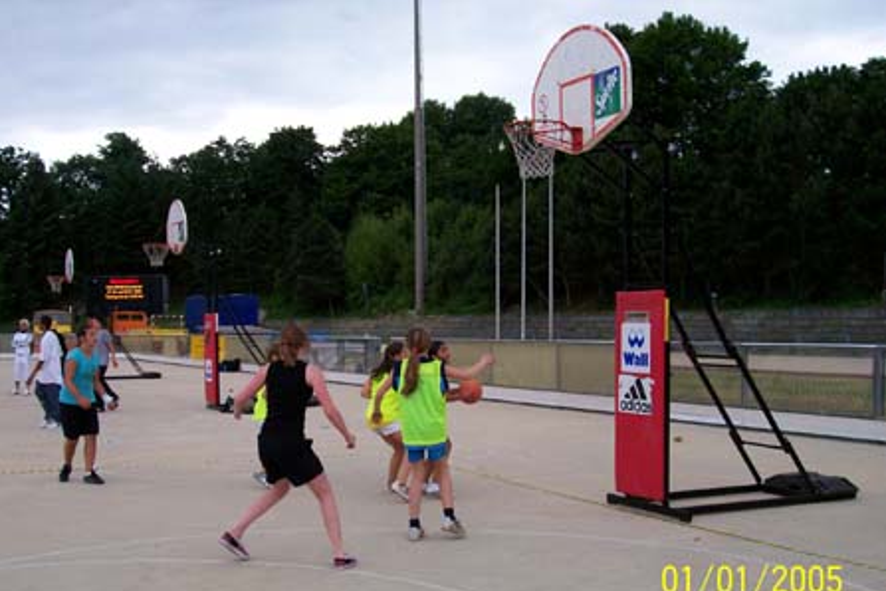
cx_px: 442
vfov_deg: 30.5
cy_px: 333
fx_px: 1083
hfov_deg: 44.5
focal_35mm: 44
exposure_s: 1/269
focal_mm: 7
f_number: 2.9
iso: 80
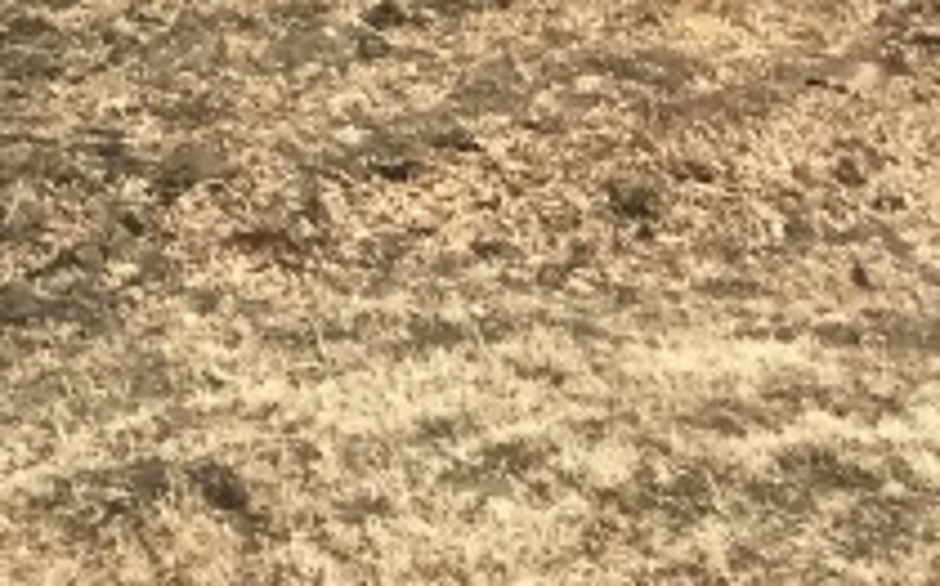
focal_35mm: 151
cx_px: -278
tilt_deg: +14.8
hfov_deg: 13.4
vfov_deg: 7.2
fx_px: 3866
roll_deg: -2.2
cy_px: -1469
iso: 20
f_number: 1.8
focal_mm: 3.99
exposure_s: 1/1996
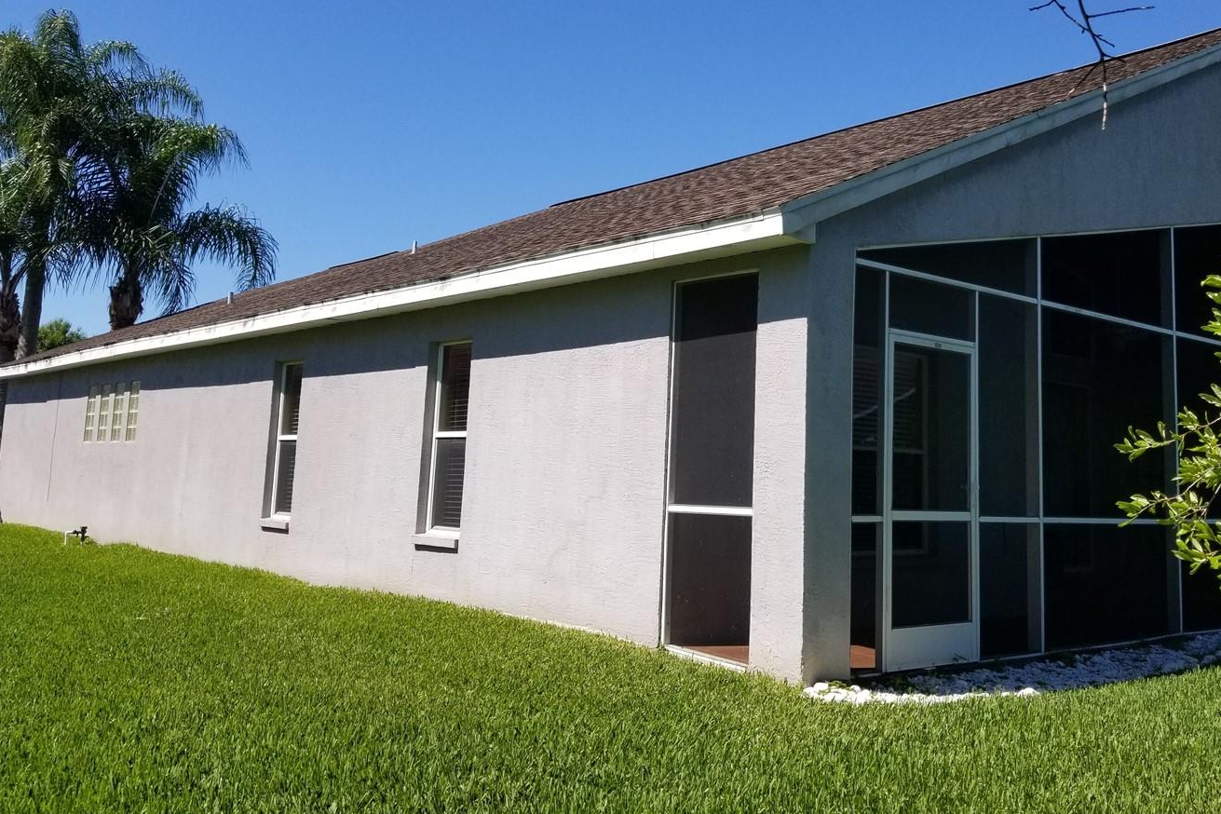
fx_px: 1119
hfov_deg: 56.7
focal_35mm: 33
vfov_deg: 39.8
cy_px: 336
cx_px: 743
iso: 50
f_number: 1.7
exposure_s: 1/2808
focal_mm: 4.25
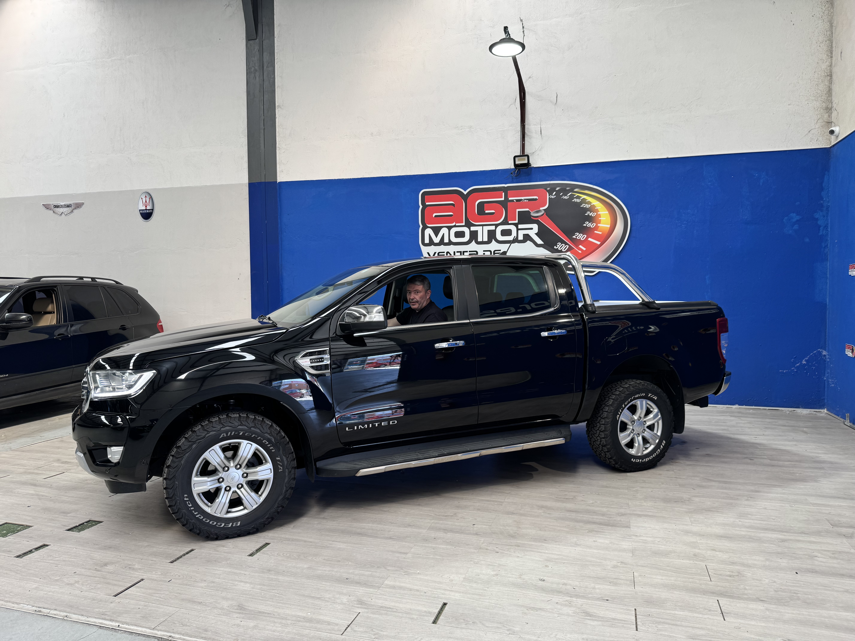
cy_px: 320
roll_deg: +0.4
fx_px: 593
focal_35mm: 24
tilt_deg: -2.8
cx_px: 428
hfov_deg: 71.6
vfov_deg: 56.8
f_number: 1.78
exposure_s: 1/100
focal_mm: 6.76
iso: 64
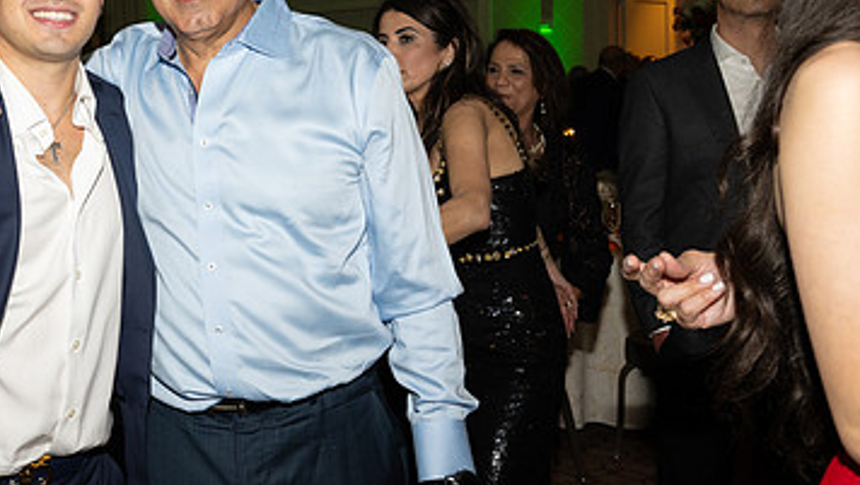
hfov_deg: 38.7
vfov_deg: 23.0
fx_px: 1187
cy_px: 168
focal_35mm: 52
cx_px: 205
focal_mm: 30.5
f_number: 5.6
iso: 800
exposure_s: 1/100
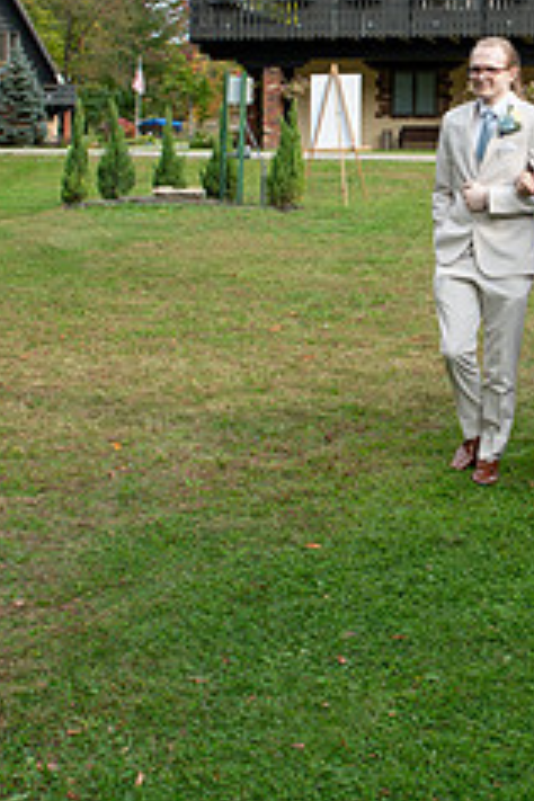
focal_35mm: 61
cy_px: 185
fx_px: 1357
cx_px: 548
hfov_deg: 21.4
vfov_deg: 32.2
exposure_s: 1/200
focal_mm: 24
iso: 400
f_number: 8
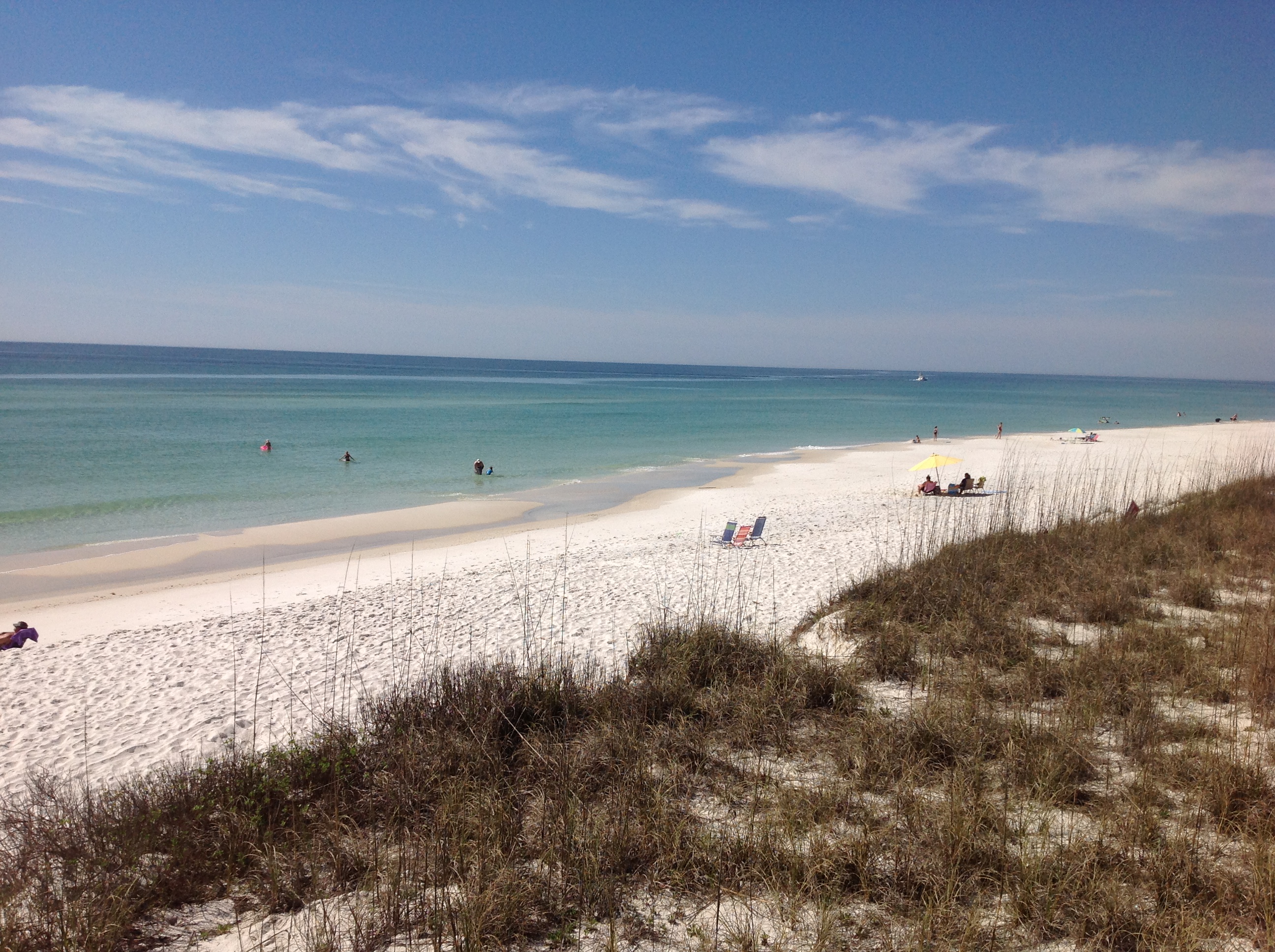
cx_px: 638
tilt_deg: -7.6
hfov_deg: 52.7
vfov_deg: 40.6
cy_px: 476
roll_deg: -1.6
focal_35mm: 35
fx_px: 1287
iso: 50
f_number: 2.4
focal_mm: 4.28
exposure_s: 1/5051
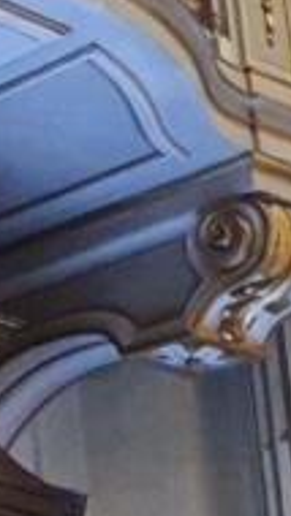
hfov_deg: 7.5
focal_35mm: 153
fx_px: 2097
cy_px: 125
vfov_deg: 14.0
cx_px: -348
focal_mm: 4.32
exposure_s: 1/50
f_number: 1.5
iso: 800
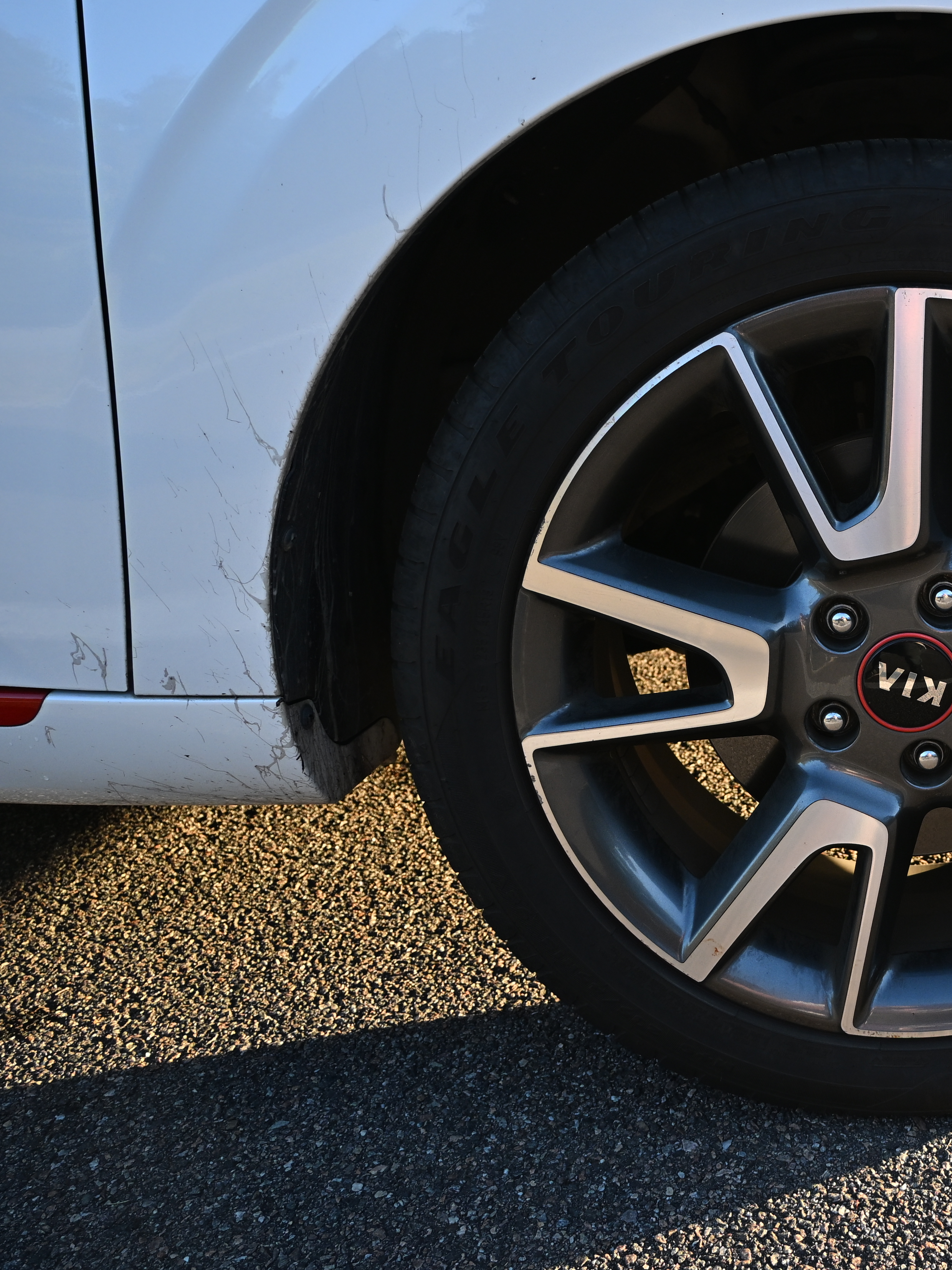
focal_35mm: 34
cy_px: 559
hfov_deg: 37.8
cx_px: 924
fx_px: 1247
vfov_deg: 53.8
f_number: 4
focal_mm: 14
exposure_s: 1/250
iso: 220
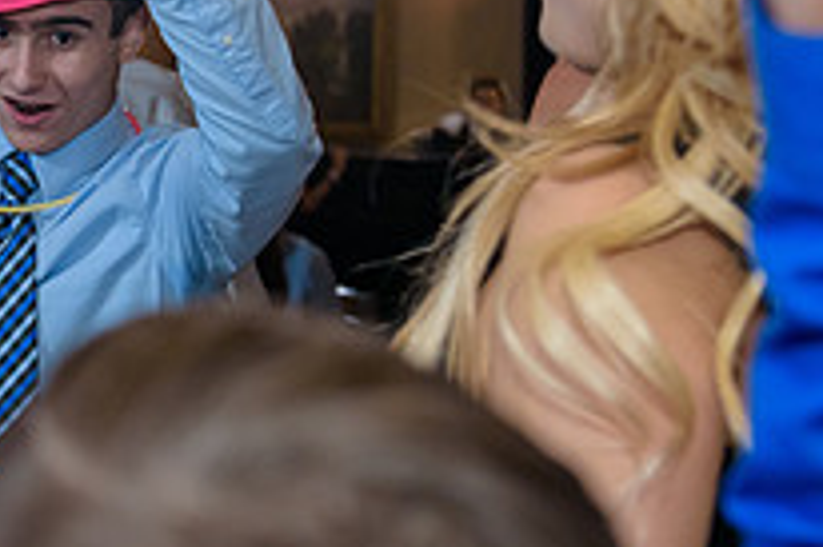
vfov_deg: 12.8
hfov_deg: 18.6
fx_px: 2444
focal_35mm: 107
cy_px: 262
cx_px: 16
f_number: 3.2
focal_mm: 38
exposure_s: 1/125
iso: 1600
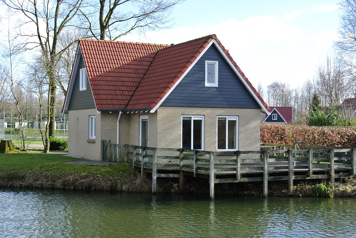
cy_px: 119
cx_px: 178
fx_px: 624
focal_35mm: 63
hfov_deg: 31.9
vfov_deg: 21.6
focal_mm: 23.6
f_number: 5.3
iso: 140
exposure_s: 1/250
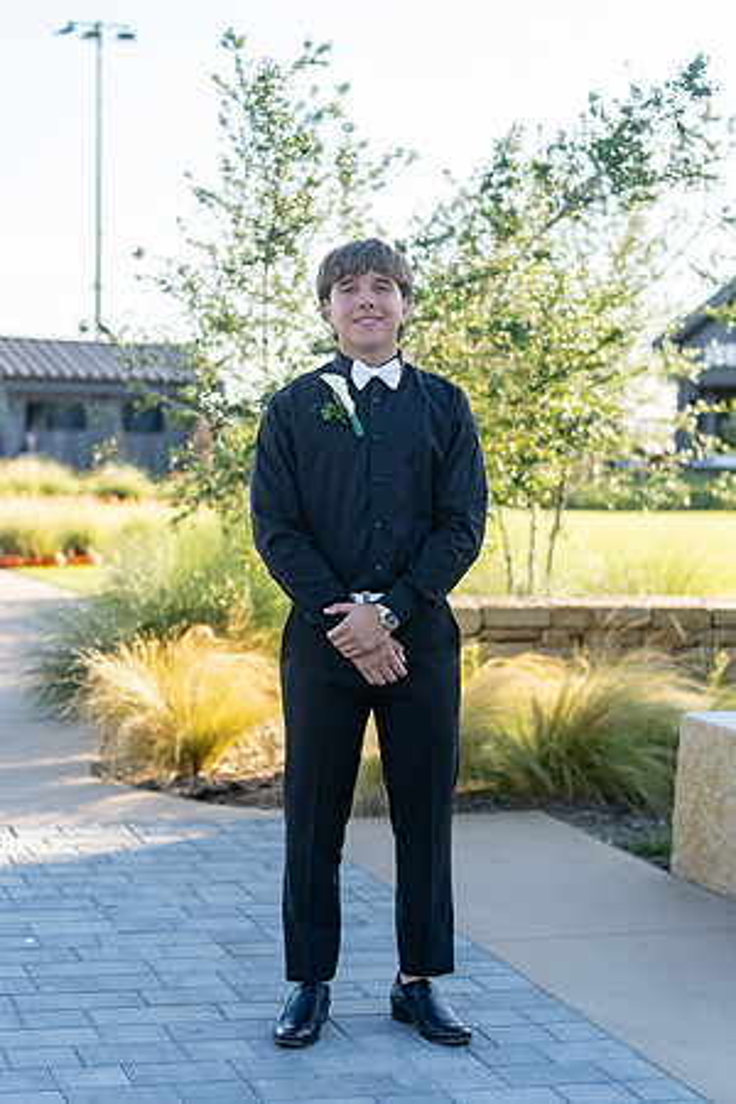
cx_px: 368
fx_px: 2146
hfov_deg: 19.5
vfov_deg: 28.8
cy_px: 552
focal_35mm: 70
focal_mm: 70
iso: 100
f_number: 2.8
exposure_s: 1/320
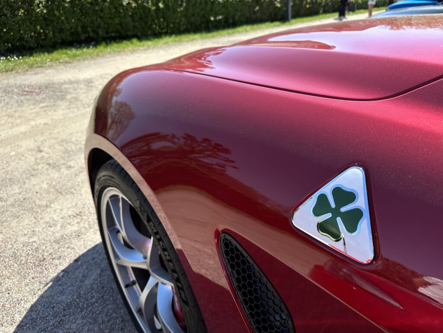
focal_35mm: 24
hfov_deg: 71.6
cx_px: 222
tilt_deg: -29.4
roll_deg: -2.0
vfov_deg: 56.8
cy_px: 166
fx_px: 307
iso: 80
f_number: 1.78
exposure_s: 1/1495
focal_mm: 6.86
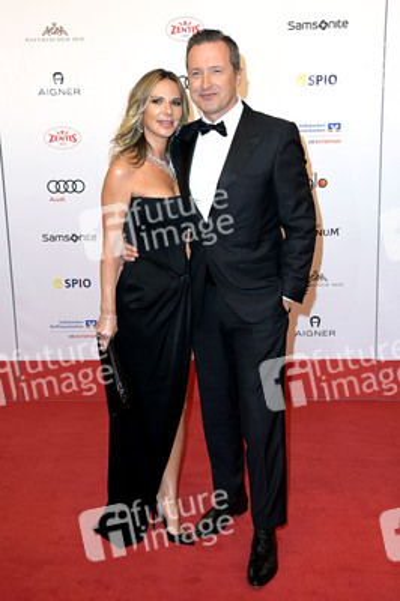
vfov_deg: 46.4
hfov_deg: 31.8
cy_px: 300
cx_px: 200
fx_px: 701
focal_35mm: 42
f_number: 6.3
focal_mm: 42
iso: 400
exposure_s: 1/250
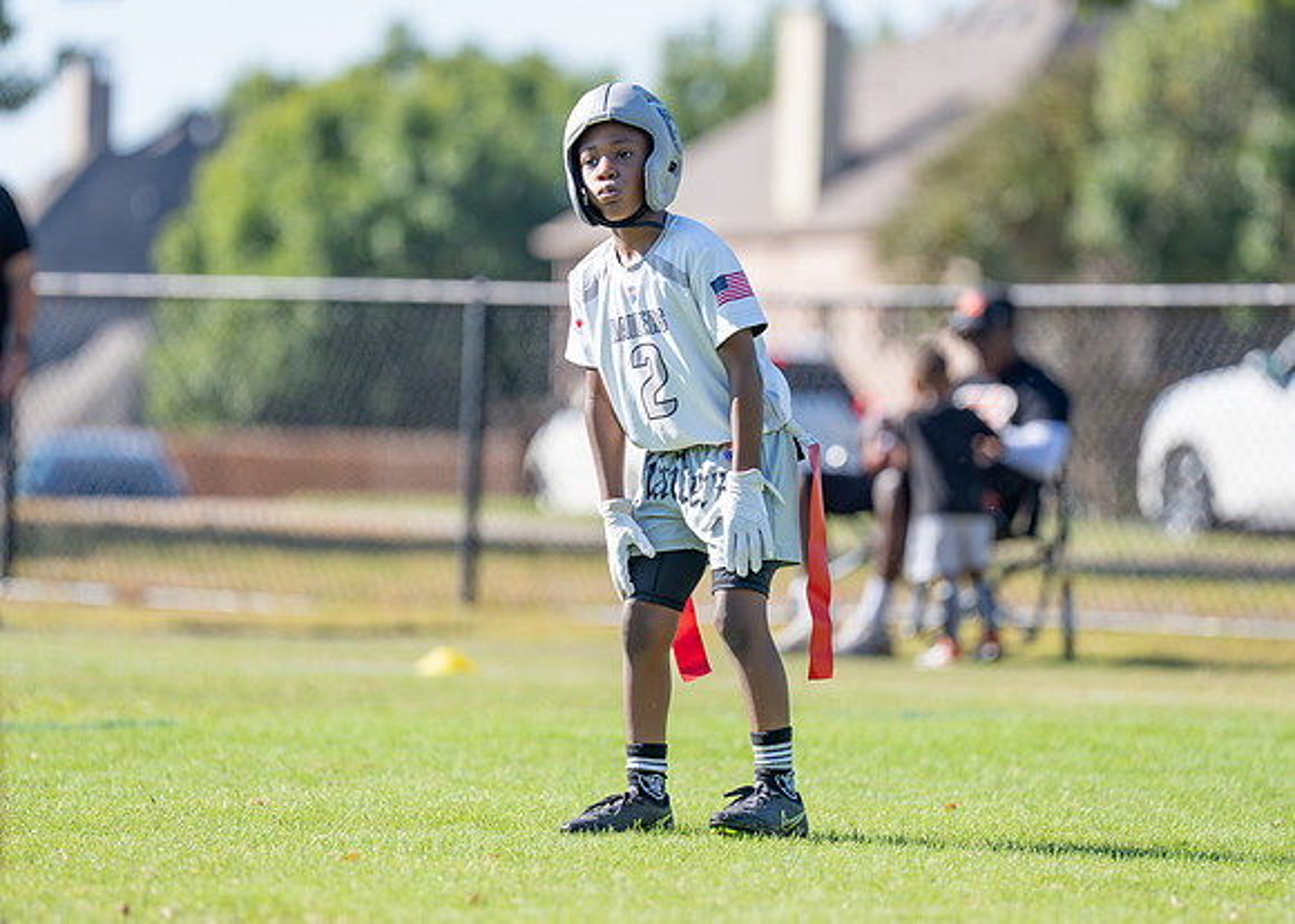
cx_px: 674
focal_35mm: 295
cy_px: 433
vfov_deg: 4.9
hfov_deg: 6.8
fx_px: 10842
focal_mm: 200
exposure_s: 1/2000
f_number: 2.8
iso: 250
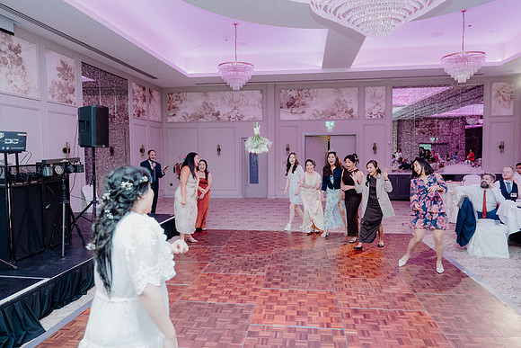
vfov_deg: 53.2
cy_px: 174
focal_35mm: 24
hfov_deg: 73.7
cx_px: 260
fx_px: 347
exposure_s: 1/160
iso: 3200
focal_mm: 24
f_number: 3.5
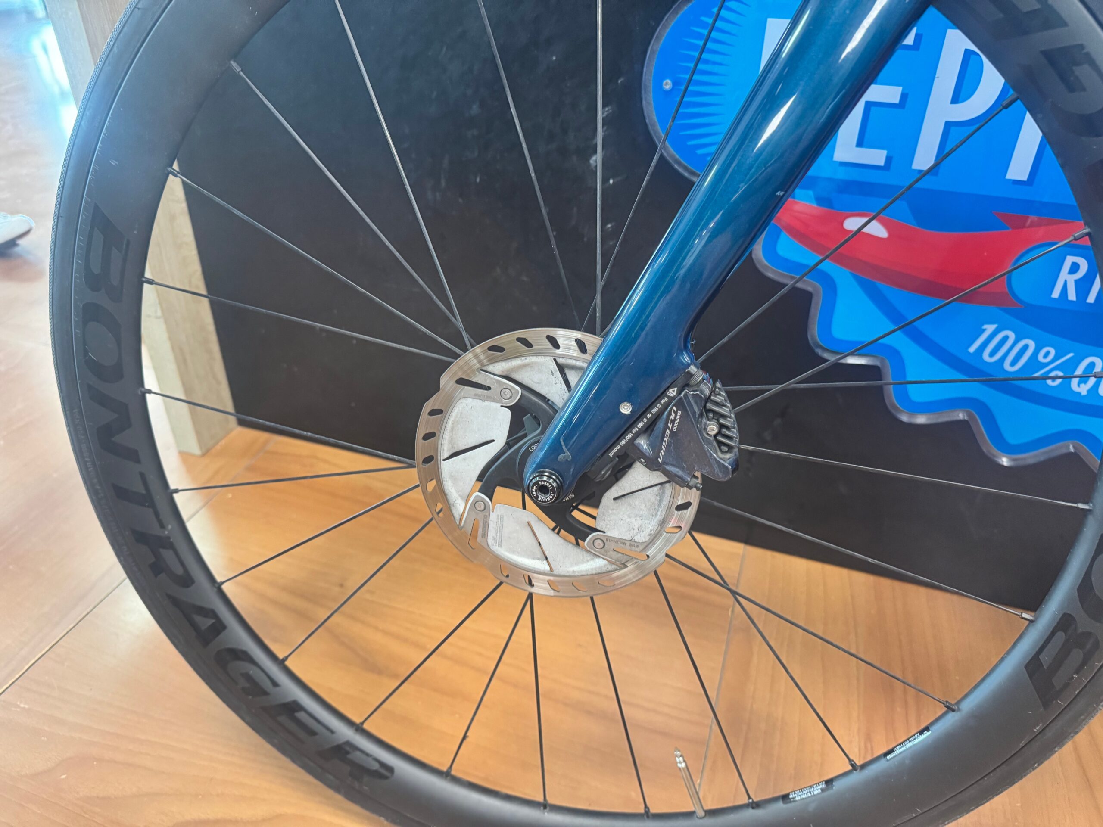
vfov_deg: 56.8
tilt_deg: -32.1
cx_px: 552
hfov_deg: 71.6
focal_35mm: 24
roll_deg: -0.8
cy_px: 414
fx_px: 765
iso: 400
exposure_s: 1/50
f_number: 1.78
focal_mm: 6.76
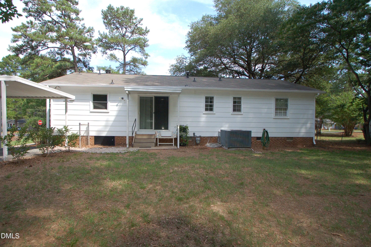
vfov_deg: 69.5
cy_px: 124
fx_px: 178
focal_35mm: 17
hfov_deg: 92.5
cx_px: 186
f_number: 5.6
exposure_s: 1/500
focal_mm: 11.5
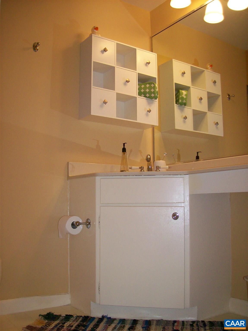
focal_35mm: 36
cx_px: 124
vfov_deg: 51.4
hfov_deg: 39.6
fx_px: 344
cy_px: 166
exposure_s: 1/64
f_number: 2.7
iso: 140
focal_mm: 6
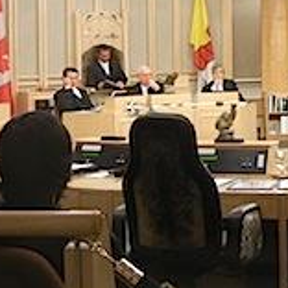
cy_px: 50
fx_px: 913
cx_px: 321
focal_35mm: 97
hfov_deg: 17.3
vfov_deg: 17.7
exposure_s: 1/21.4
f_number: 3.5
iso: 400
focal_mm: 5.4
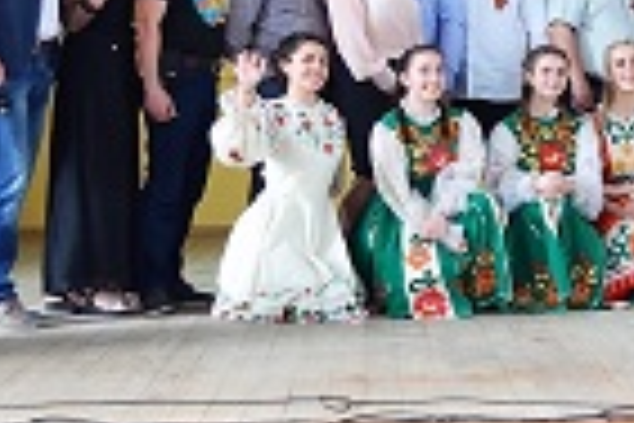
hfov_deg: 18.4
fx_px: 1849
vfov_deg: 12.9
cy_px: -14
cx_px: 760
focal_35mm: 105
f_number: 4
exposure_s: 1/60
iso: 800
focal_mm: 22
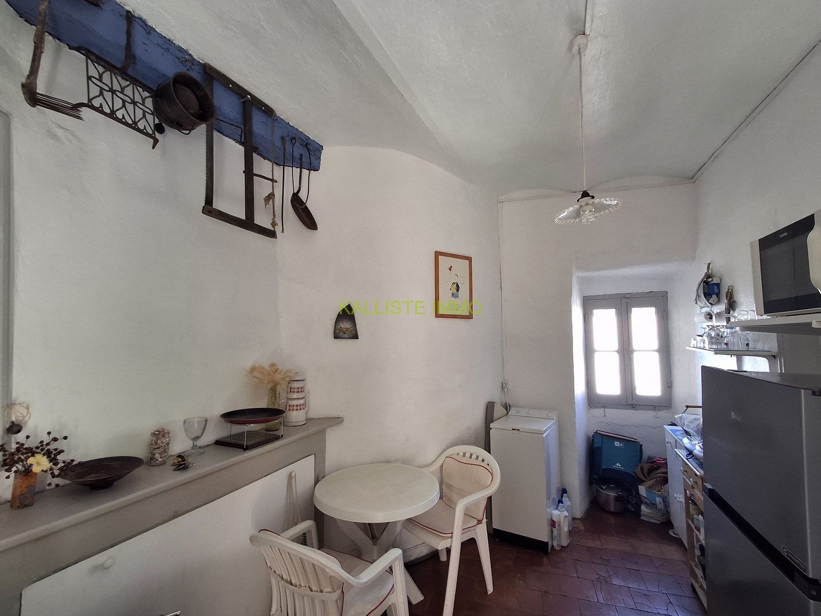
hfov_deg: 94.5
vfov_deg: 78.1
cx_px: 410
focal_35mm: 16
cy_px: 308
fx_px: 379
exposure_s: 1/50
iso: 64
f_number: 2.2
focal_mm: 1.64
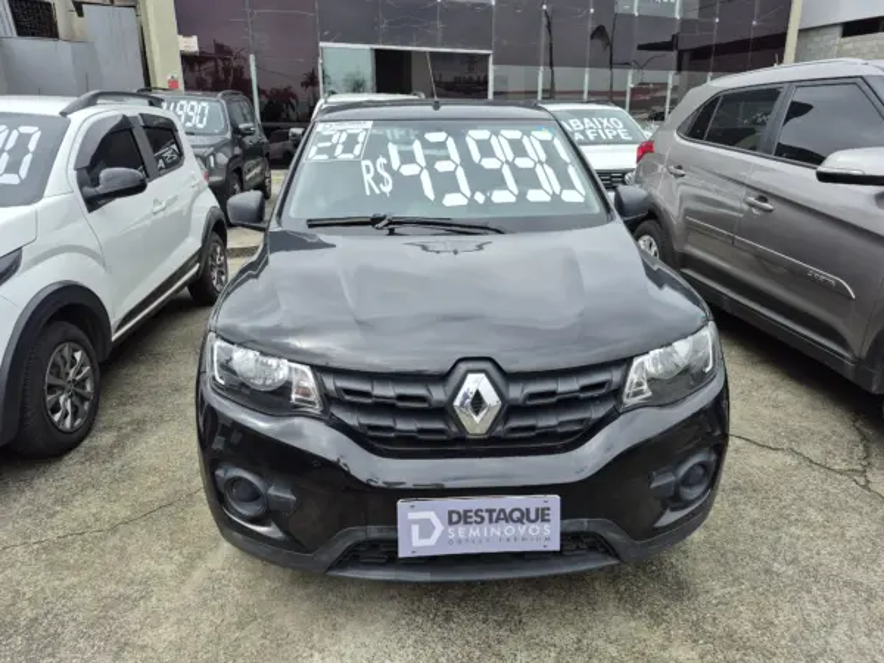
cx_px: 442
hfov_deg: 73.9
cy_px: 332
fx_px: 587
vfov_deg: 58.9
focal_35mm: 23
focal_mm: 5.4
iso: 25
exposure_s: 1/916
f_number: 1.8
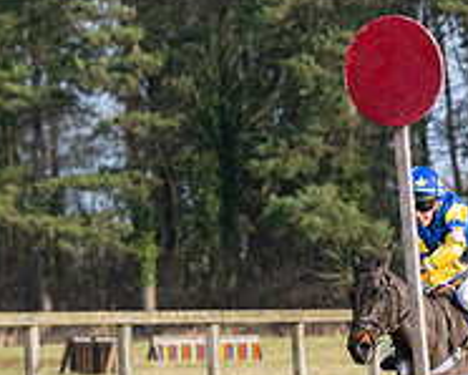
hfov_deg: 2.9
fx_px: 9382
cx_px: -186
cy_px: 370
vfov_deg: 2.3
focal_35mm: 677
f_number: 5
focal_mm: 125
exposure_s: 1/2000
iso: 400
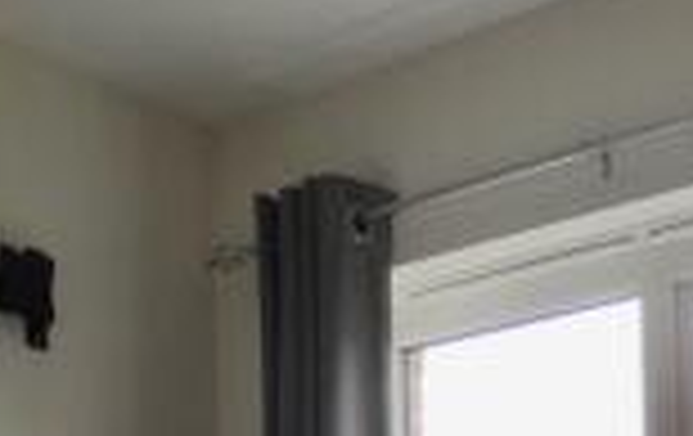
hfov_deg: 25.8
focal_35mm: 80
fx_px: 1514
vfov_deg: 14.3
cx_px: 371
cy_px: 811
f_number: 2.8
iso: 80
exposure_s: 1/80
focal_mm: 3.6
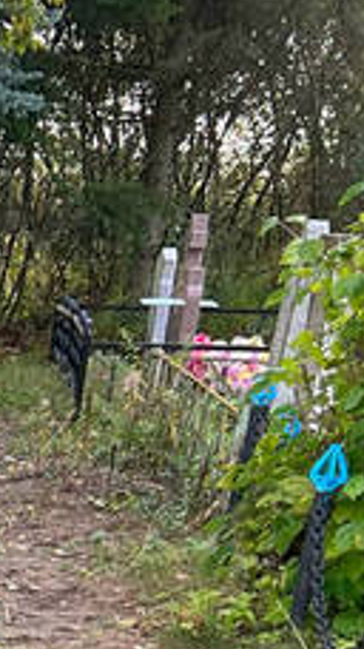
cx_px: -1064
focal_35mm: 127
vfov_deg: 16.2
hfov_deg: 7.2
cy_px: 797
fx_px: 2182
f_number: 1.5
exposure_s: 1/371
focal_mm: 5.7
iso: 50
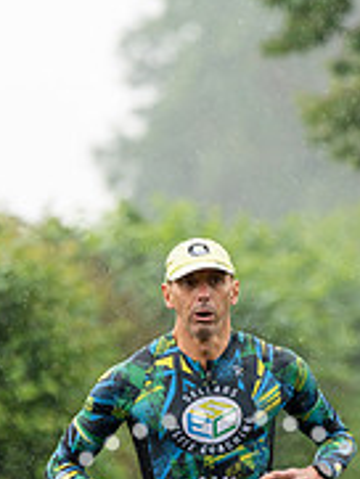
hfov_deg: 3.1
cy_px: 431
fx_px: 6620
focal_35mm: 478
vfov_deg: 4.1
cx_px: 275
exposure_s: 1/1000
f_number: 3.2
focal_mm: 200
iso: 1000
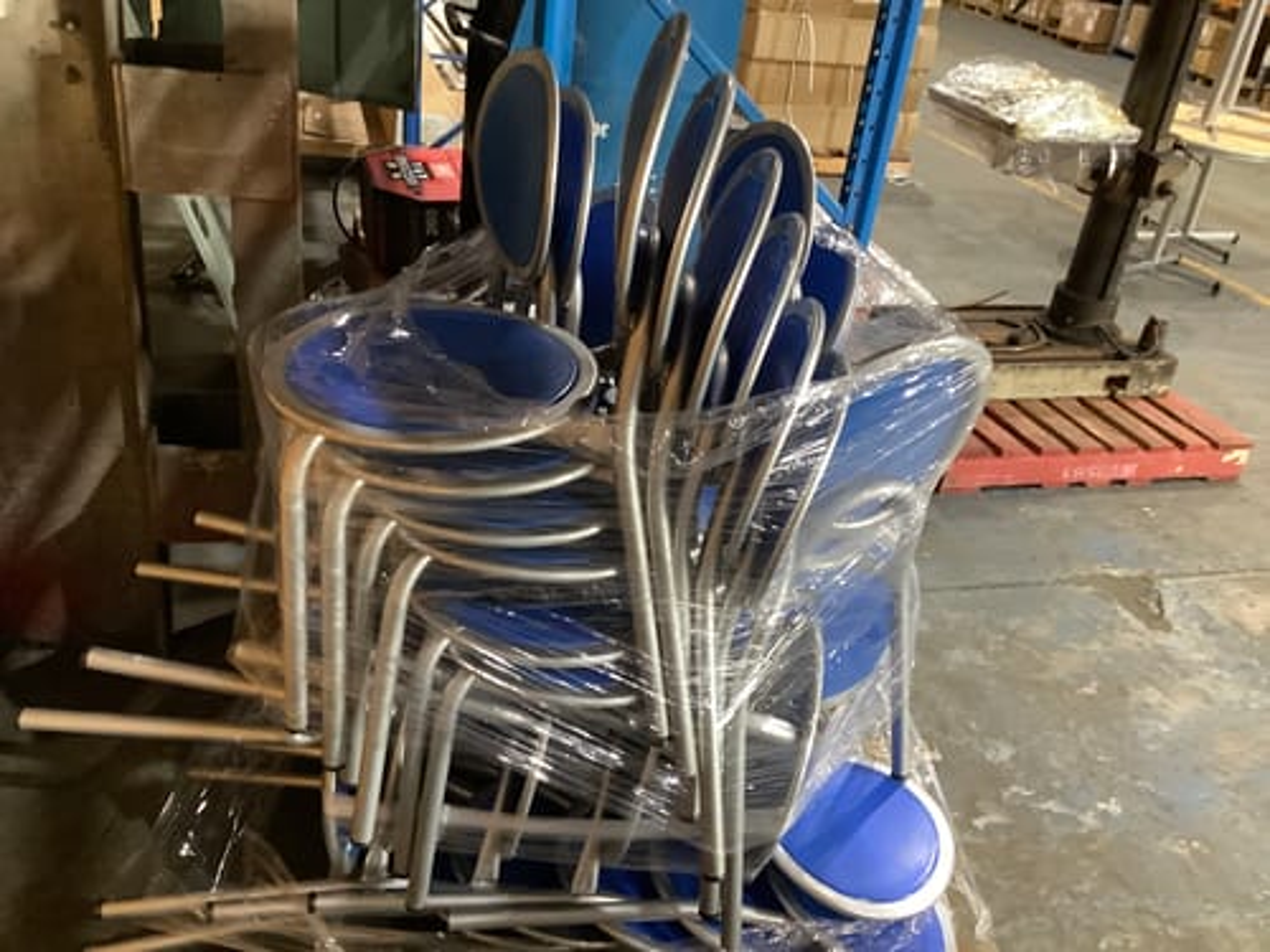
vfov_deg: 45.4
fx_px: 1137
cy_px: 476
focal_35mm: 31
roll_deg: -6.1
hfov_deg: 58.4
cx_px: 635
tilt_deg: -27.6
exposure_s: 1/25
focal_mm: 3.3
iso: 320
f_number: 2.4
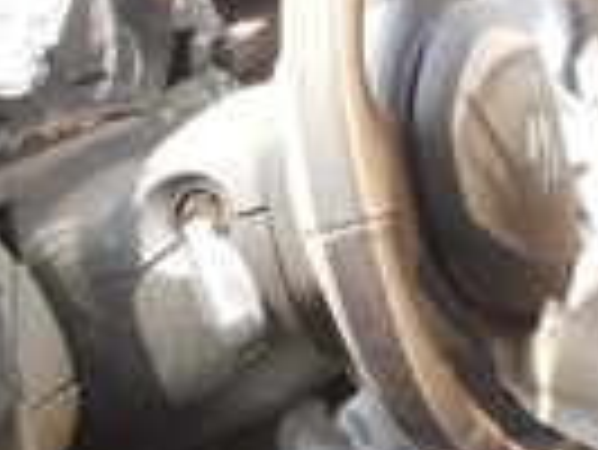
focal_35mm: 120
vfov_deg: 11.9
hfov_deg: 16.2
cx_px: 58
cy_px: 662
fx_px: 2075
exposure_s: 1/200
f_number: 3.1
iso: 125
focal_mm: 4.5
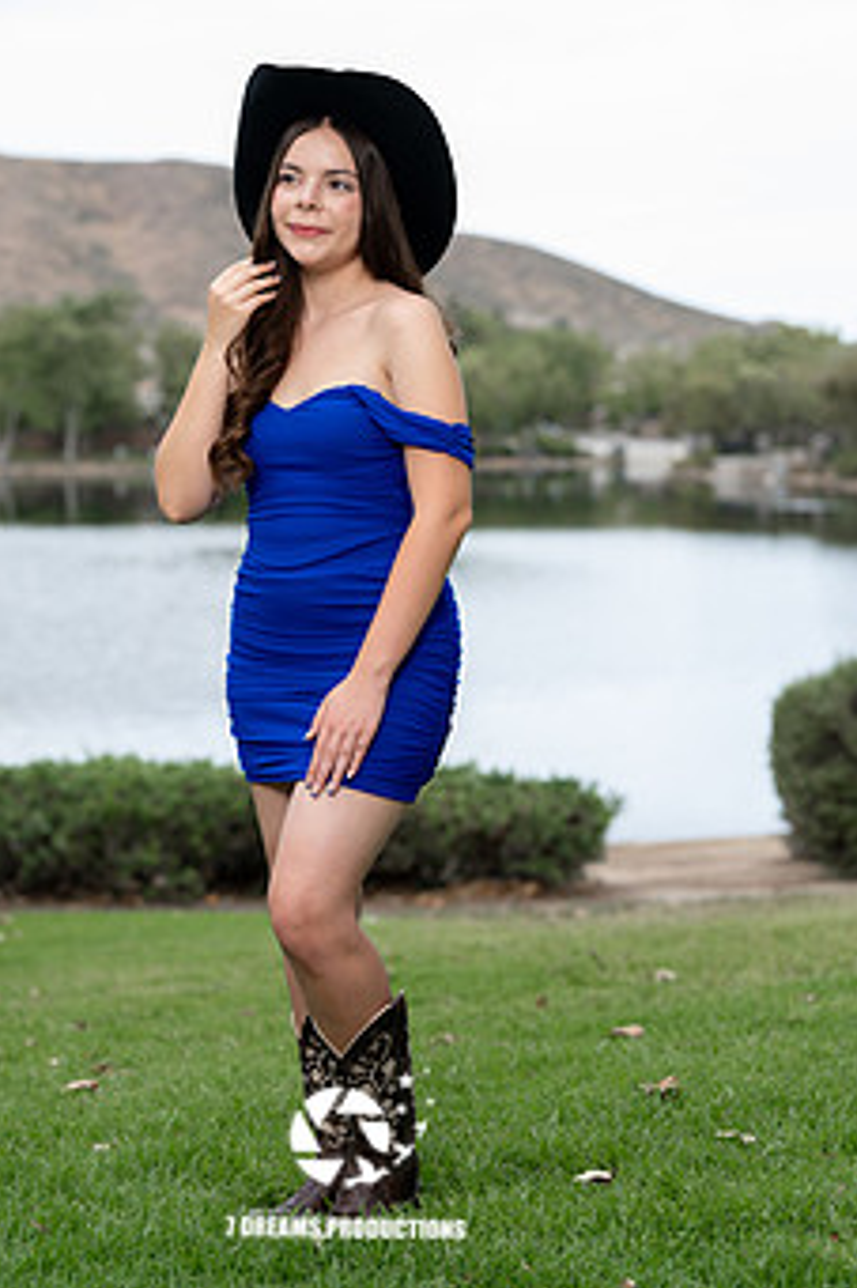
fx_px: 2359
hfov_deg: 20.6
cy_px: 506
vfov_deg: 30.4
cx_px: 347
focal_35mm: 66
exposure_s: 1/640
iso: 64
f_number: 2.5
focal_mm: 50
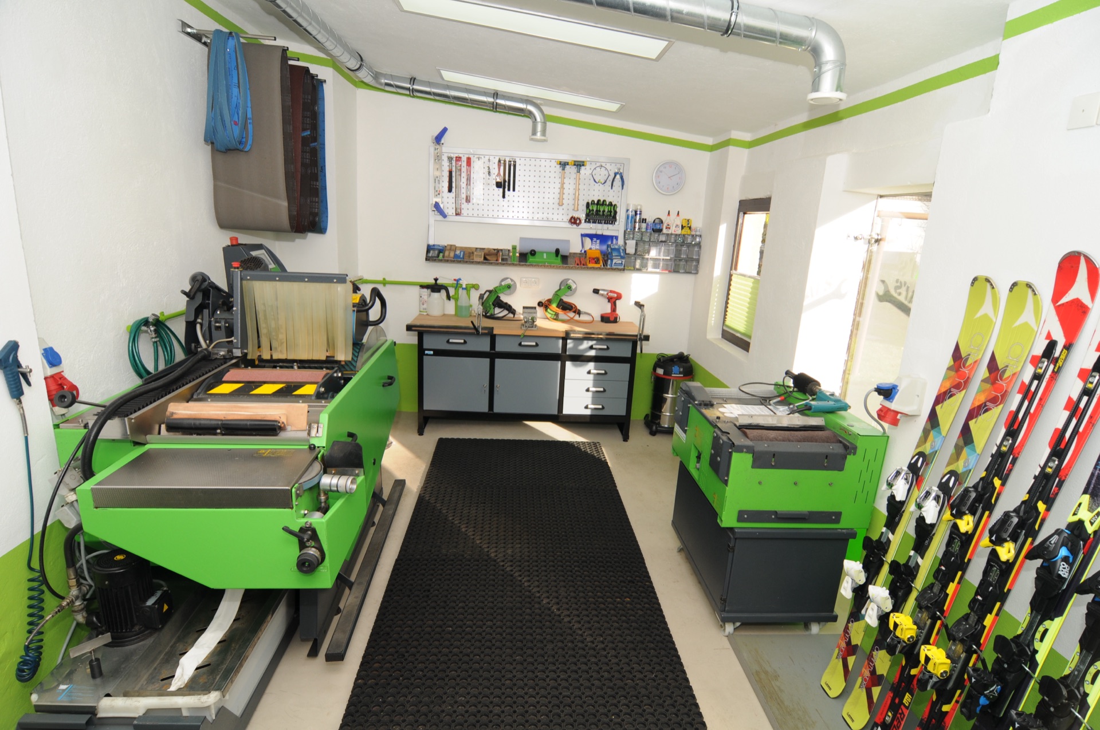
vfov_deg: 67.2
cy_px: 365
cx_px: 550
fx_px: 549
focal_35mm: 18
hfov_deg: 90.1
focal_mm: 12
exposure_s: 1/160
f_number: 6.3
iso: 200
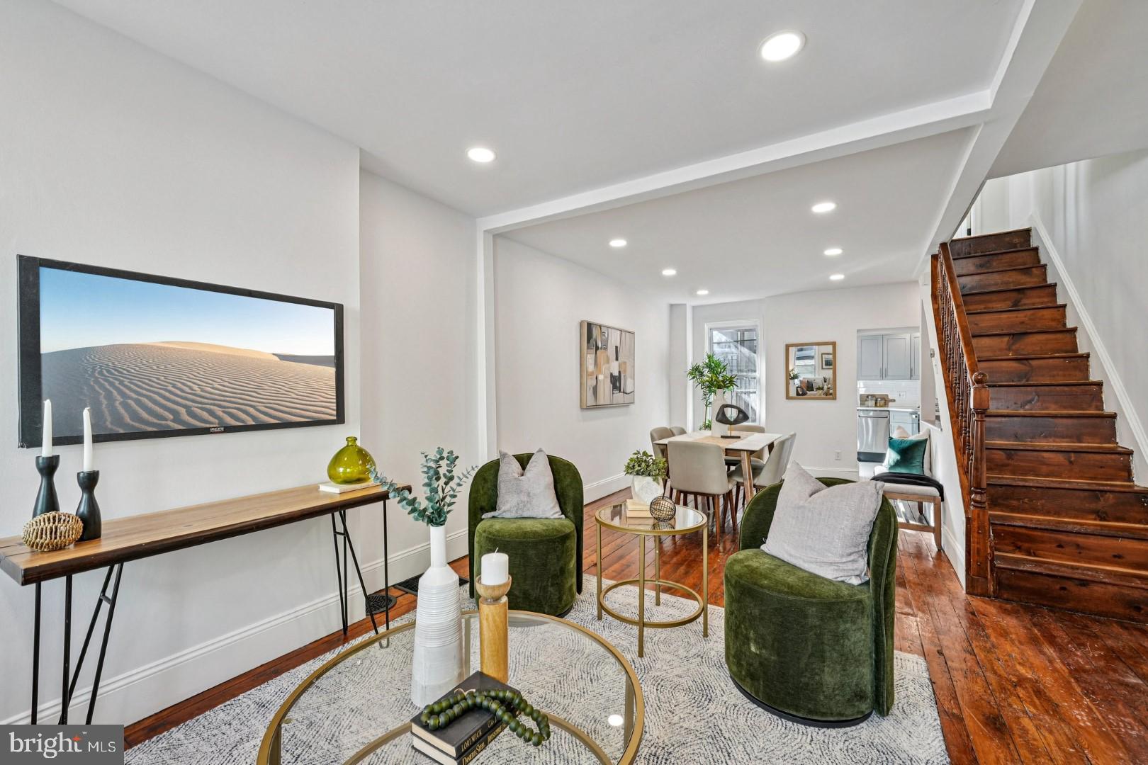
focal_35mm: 14
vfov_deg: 81.2
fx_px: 446
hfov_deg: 104.3
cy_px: 382
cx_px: 574
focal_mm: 14
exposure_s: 1/25
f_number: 8
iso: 400
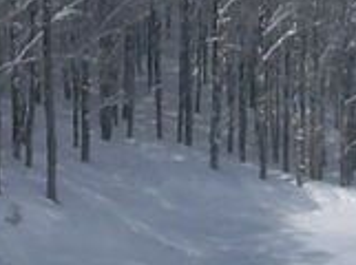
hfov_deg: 6.6
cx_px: 206
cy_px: -119
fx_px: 3109
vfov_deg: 4.9
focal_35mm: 303
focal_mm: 6.3
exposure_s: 1/1414
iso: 50
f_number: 4.6
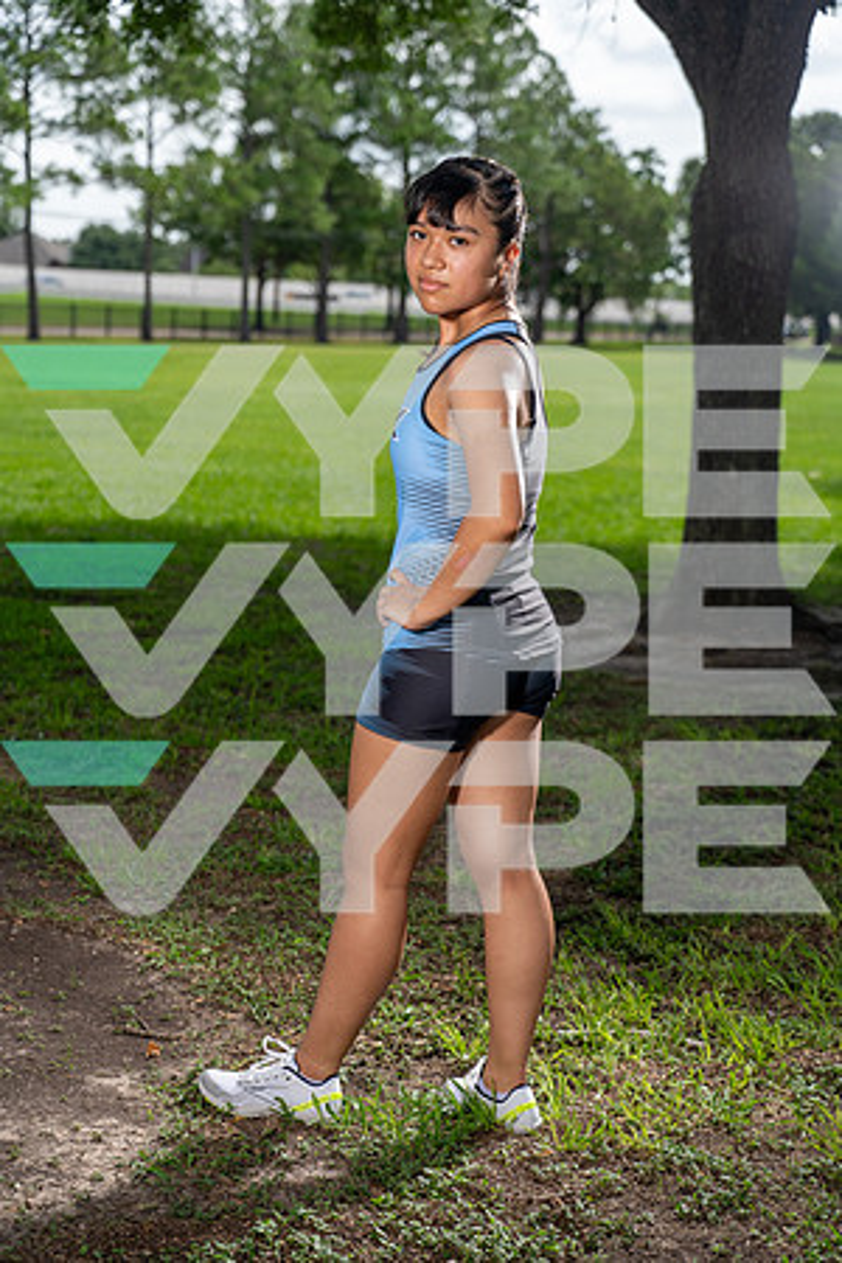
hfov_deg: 19.5
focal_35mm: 70
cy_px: 632
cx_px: 421
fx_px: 2456
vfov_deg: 28.8
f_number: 4
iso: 250
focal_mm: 70
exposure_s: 1/1600
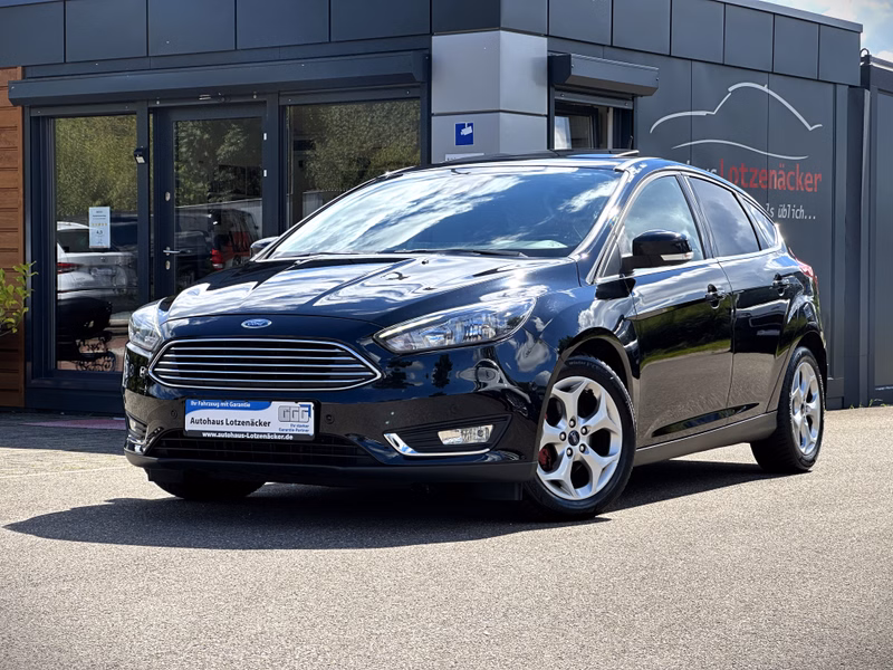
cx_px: 446
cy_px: 335
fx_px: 1986
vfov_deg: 19.1
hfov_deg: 25.3
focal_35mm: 77
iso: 32
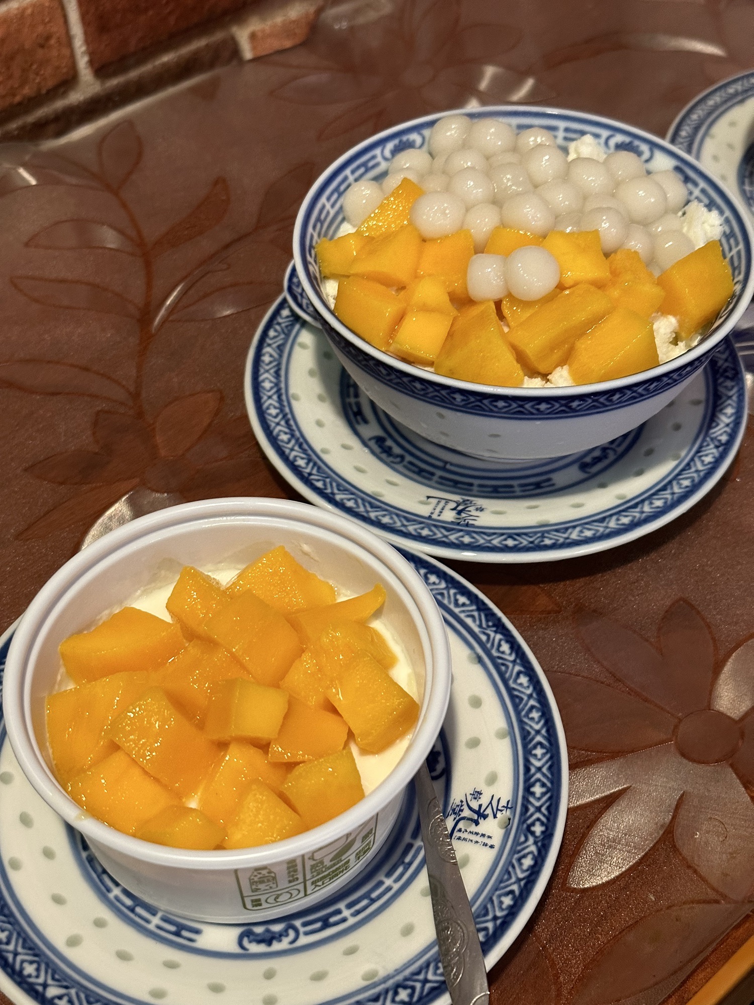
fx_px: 1394
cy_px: 502
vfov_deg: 39.7
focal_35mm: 48
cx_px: 377
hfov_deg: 30.3
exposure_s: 1/33
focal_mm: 6.86
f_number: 1.78
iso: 320
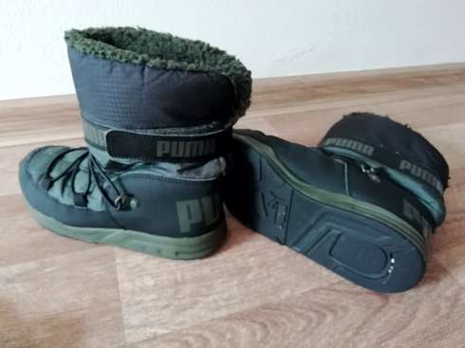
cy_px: 174
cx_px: 232
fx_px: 349
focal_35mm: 26
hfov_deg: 67.3
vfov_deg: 53.0
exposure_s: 1/30
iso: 250
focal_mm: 3.46
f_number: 2.2
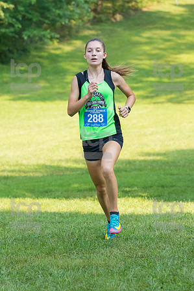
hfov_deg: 6.8
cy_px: 146
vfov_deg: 10.2
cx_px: 97
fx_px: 1636
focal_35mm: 202
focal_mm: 135
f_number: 5
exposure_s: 1/1600
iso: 2000
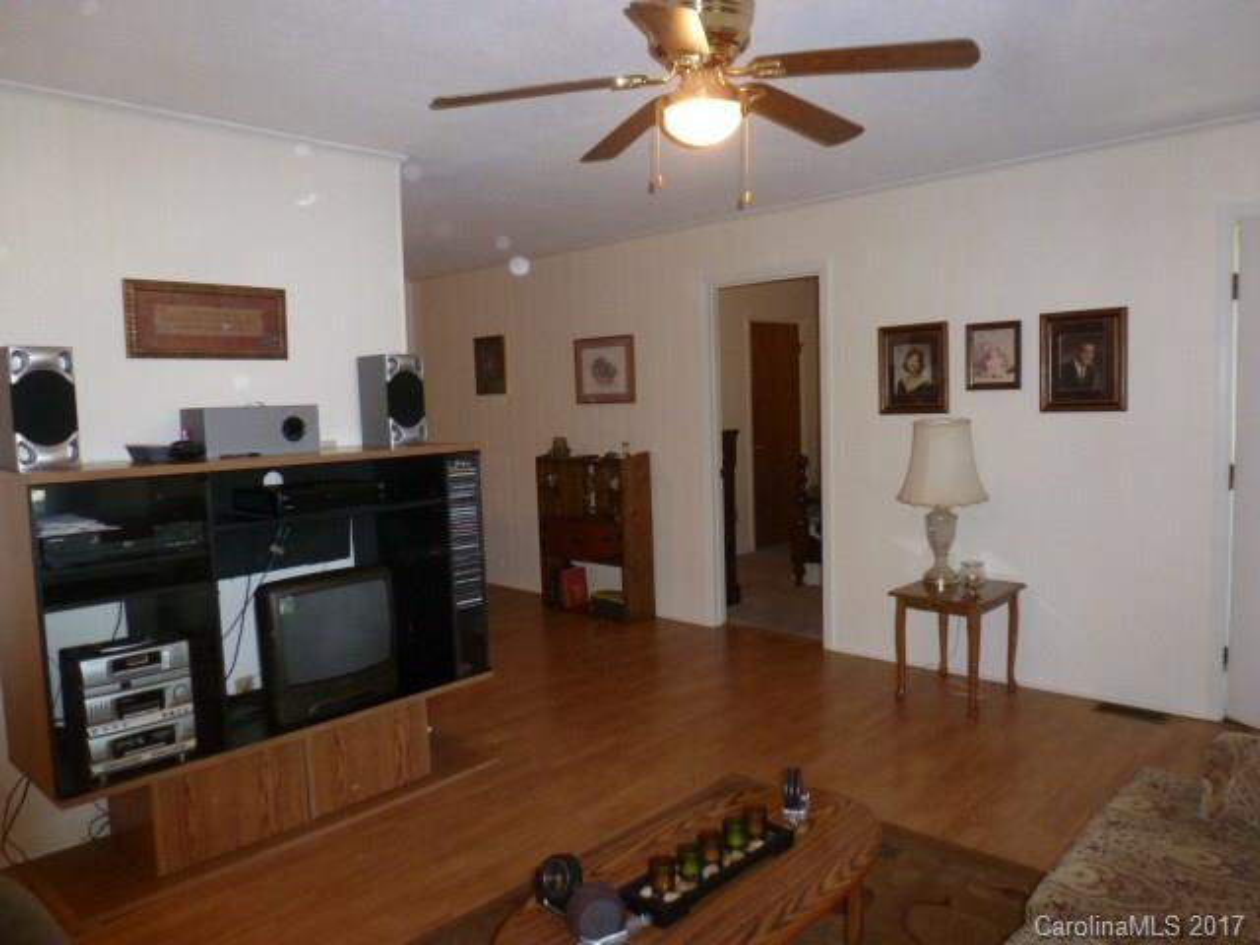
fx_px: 874
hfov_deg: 71.6
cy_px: 472
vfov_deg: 56.8
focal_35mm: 24
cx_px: 630
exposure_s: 1/60
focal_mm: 4.3
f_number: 3.3
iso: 400
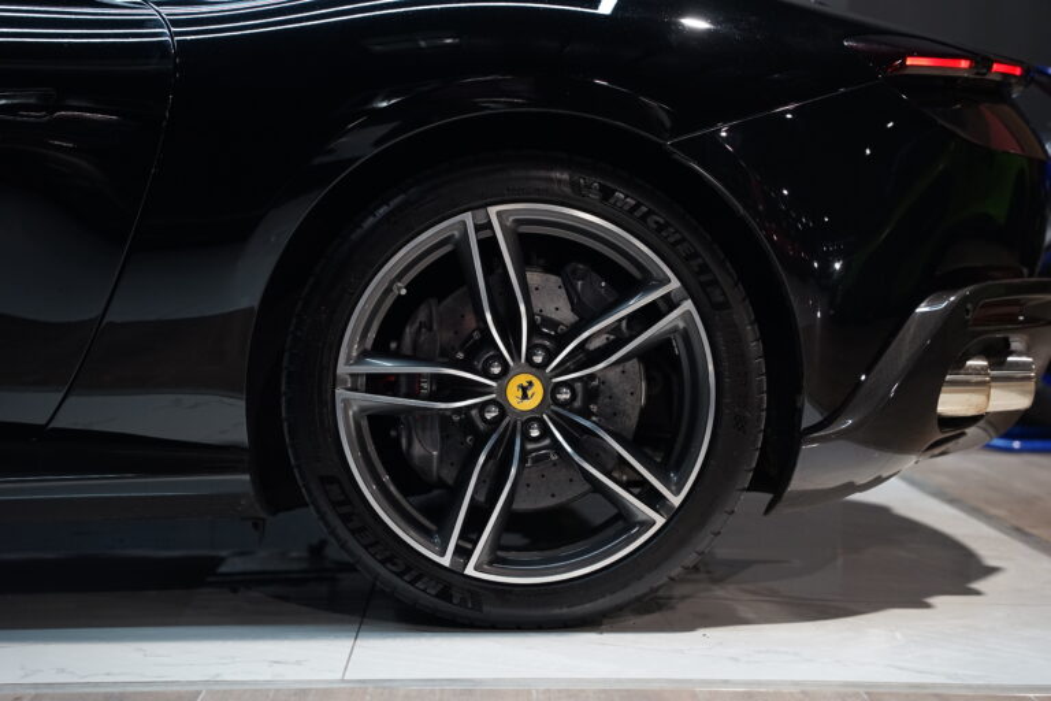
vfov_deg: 19.5
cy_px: 350
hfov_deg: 28.8
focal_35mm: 70
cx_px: 526
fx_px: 2043
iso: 1250
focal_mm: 70
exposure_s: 1/80
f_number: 2.8
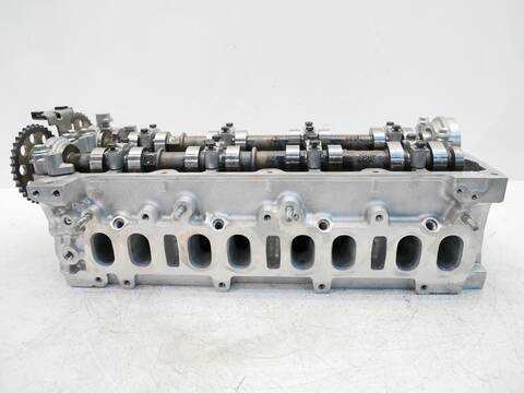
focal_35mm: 24
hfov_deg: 71.6
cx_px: 262
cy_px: 196
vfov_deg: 56.8
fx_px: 363
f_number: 3.5
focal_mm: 12
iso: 640
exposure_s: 1/60
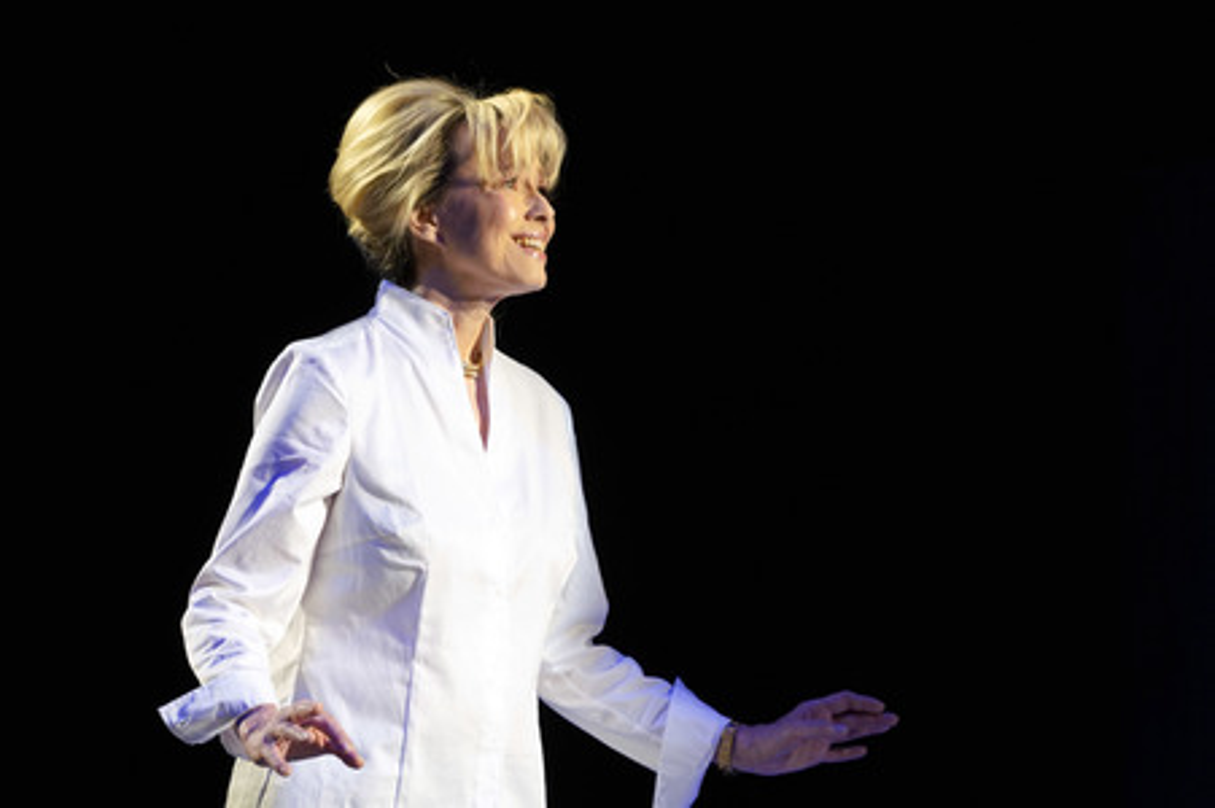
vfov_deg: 8.6
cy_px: 404
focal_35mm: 160
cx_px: 608
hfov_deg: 12.8
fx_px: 5396
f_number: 5.6
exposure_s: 1/100
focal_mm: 160
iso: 2000
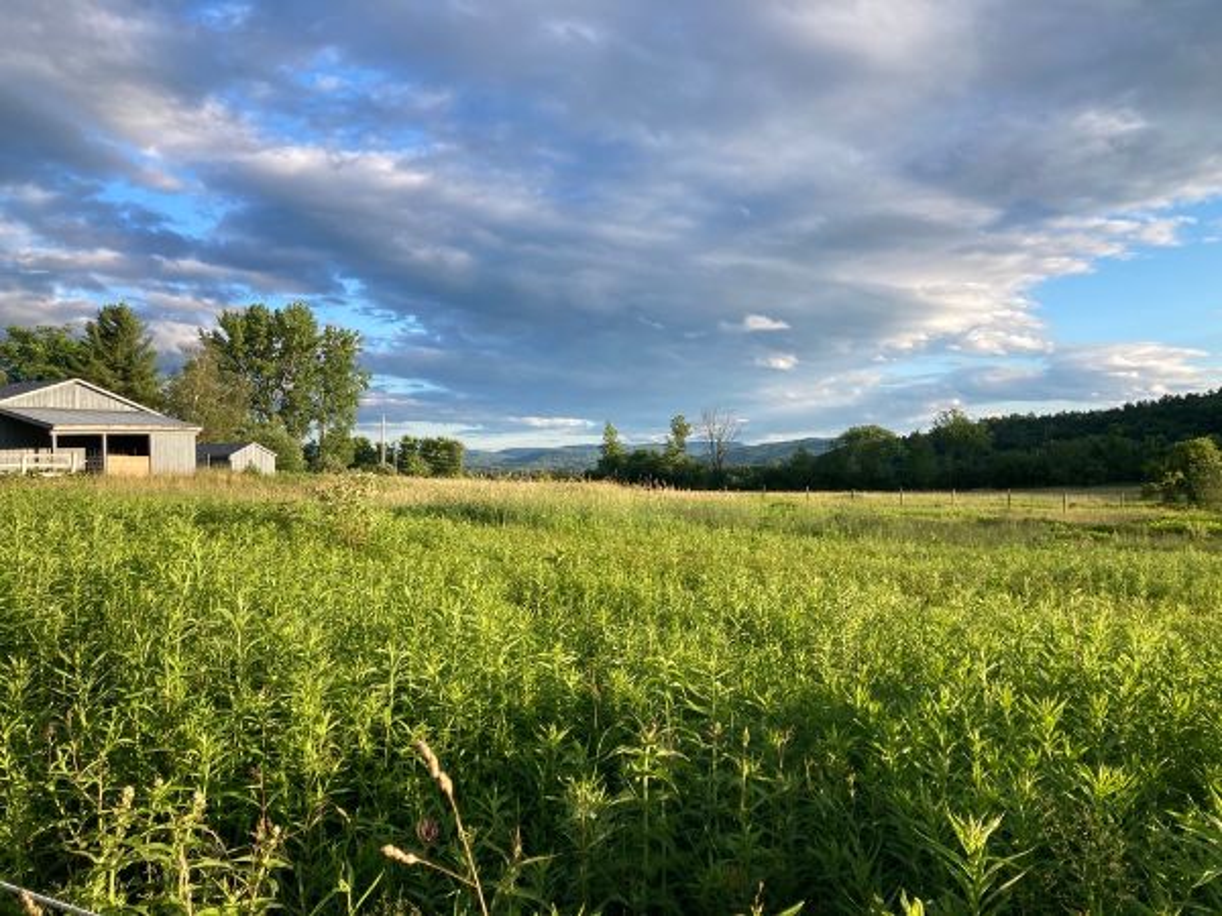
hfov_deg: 63.4
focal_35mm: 28
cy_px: 458
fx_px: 988
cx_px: 611
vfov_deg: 49.7
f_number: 1.8
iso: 20
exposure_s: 1/631
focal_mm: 3.99
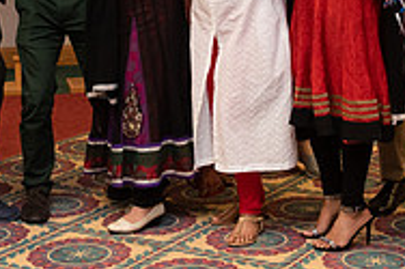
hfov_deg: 19.4
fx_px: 1180
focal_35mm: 105
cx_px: 129
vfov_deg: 12.8
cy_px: -31
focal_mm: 34
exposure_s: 1/200
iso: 2500
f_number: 6.3
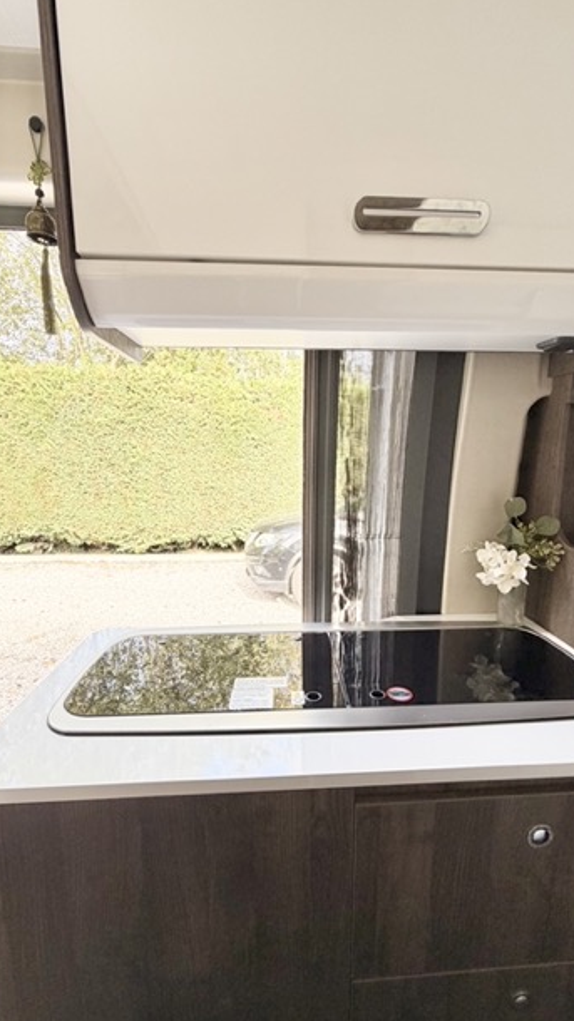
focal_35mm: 16
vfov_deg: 99.3
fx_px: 433
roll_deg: -0.6
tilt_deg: -9.2
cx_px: 303
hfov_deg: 67.0
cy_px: 527
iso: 64
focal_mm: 2.22
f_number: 2.2
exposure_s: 1/121
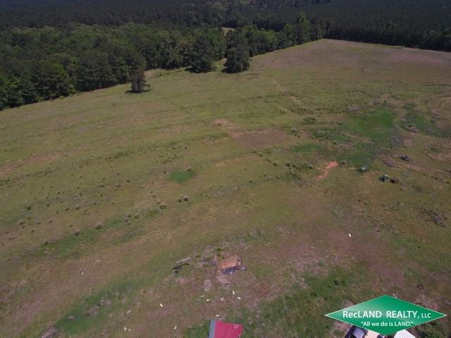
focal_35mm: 20
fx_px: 261
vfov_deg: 66.0
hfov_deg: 81.7
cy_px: 169
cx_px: 226
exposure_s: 1/853
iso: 100
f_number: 2.8
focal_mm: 3.61
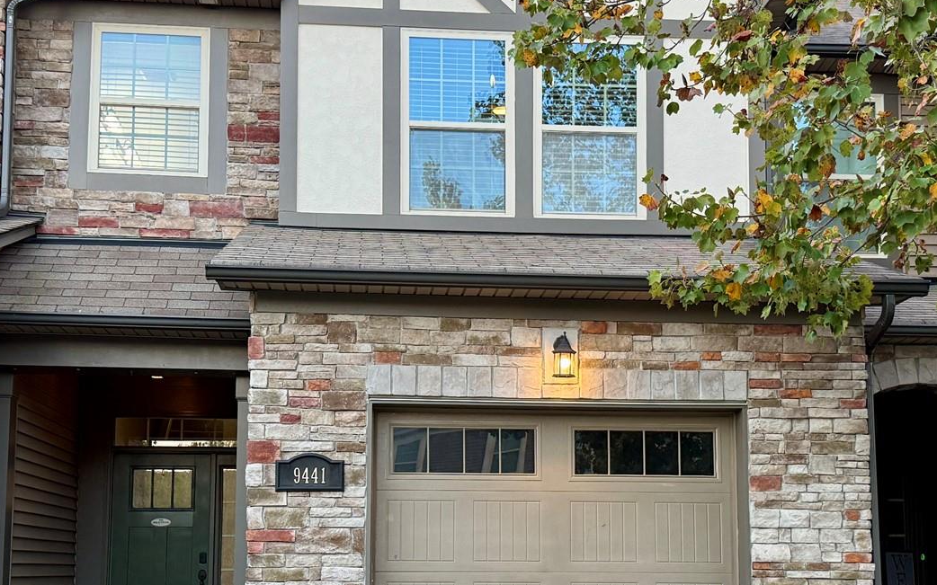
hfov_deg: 40.3
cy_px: 433
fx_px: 1277
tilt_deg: +5.7
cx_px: 481
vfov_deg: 25.5
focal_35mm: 50
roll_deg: -1.0
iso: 200
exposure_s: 1/121
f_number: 1.78
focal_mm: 6.76
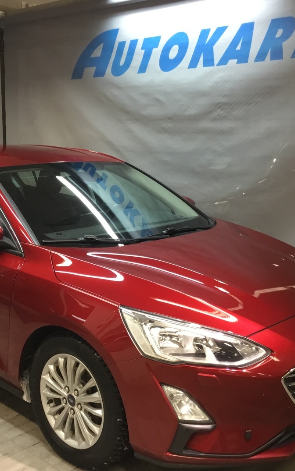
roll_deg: +0.4
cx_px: 122
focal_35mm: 44
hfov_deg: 29.2
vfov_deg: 45.3
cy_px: 235
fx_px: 566
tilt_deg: -10.9
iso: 100
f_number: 2.4
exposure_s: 1/33
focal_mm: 3.3
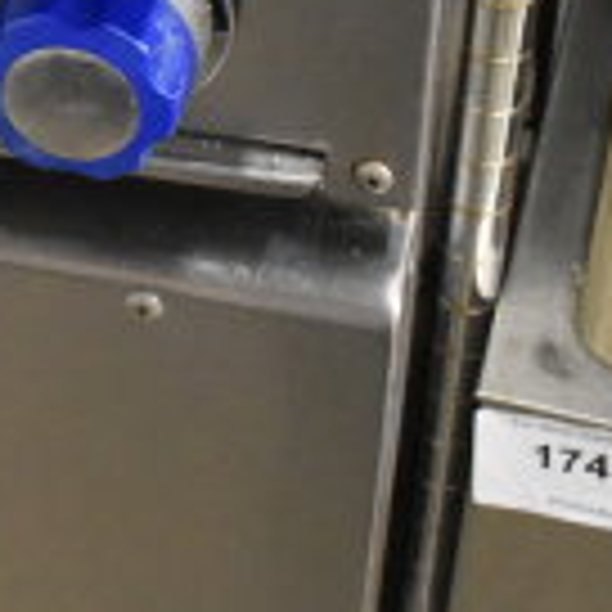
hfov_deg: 11.6
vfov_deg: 12.8
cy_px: -191
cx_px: -702
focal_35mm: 132
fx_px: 2639
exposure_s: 1/40
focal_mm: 23
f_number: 3.8
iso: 4000
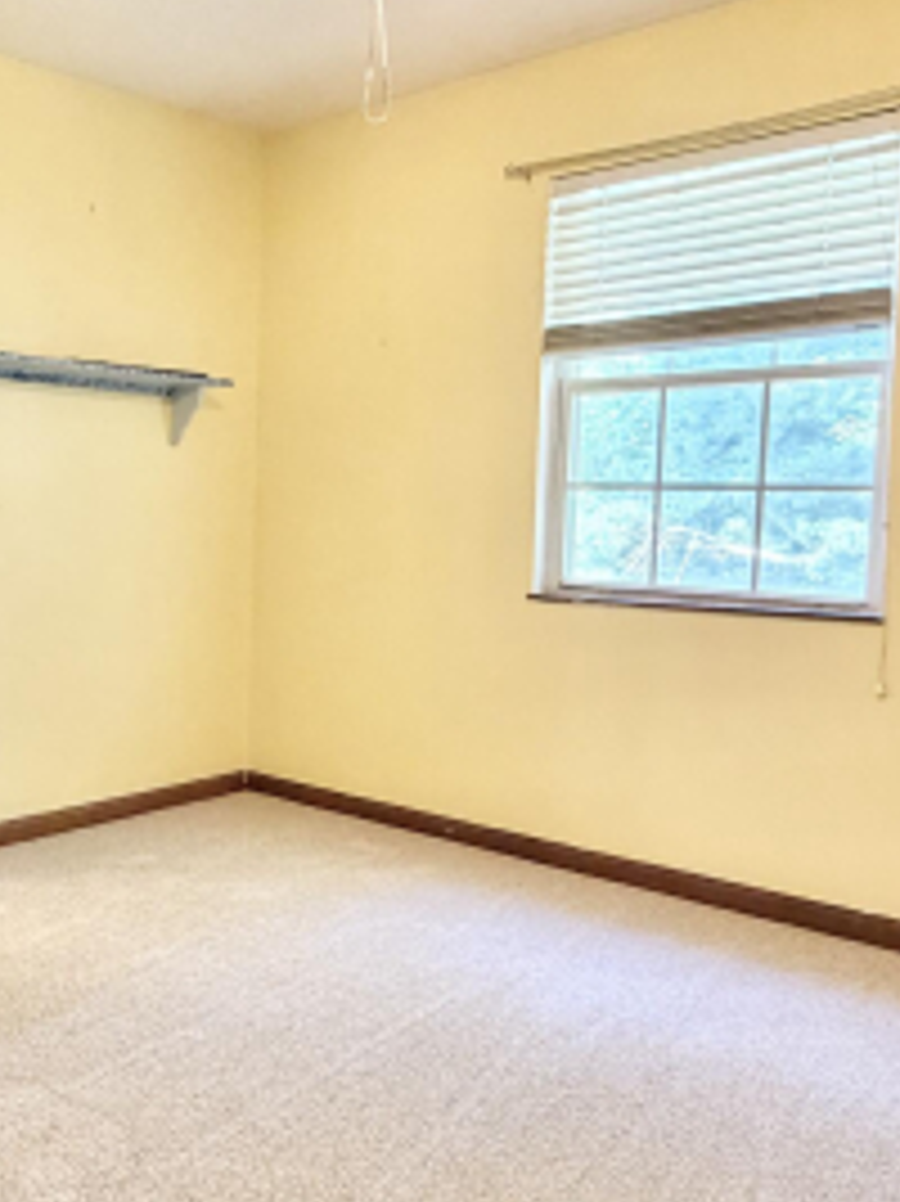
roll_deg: -1.0
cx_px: 52
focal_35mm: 35
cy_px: 585
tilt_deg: -4.0
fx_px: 1214
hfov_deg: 37.4
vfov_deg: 52.6
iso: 400
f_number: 2.2
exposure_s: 1/60
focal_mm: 2.22
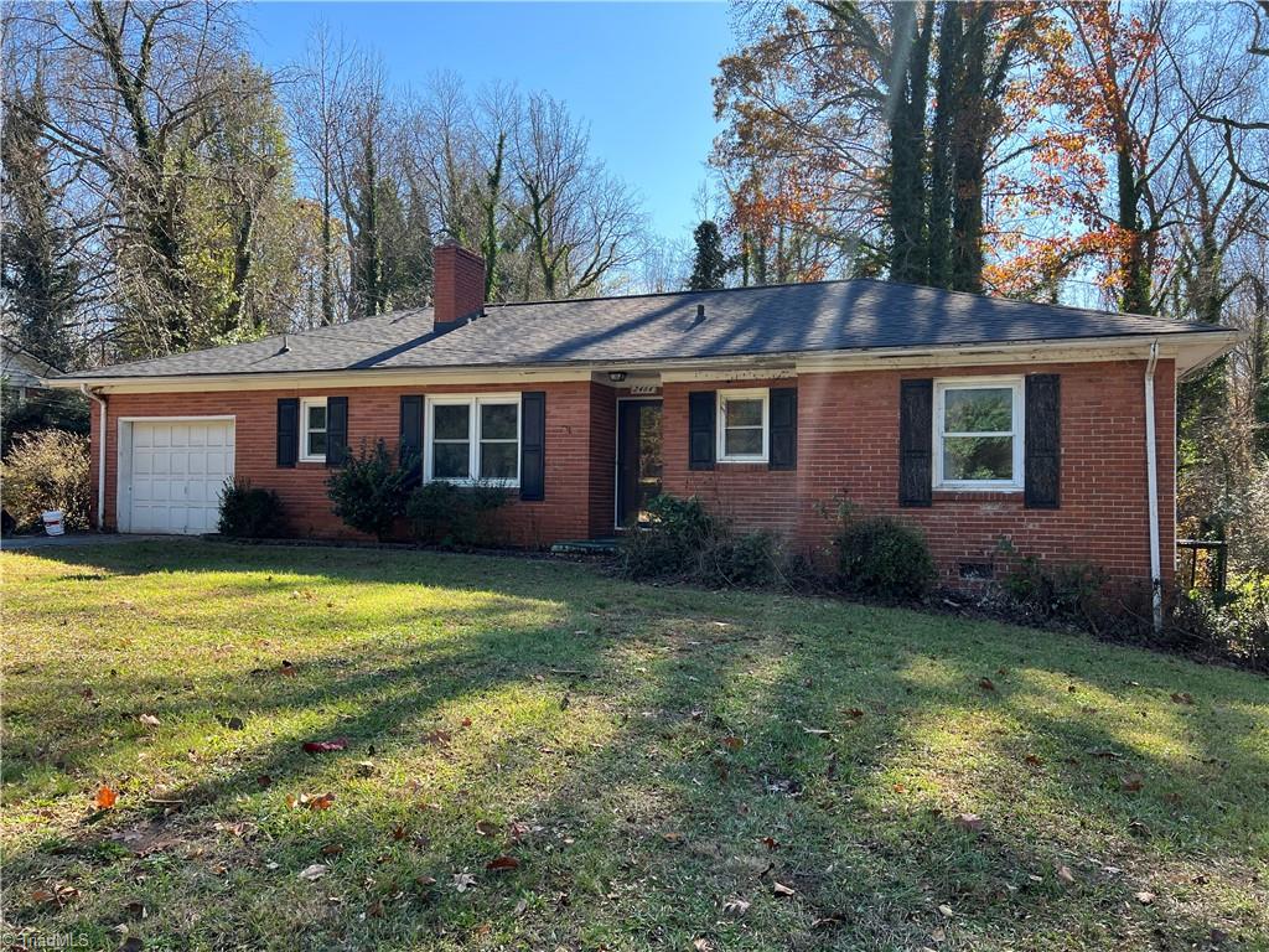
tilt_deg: +0.5
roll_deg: -0.1
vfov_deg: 53.1
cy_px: 476
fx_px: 953
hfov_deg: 67.3
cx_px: 634
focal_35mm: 26
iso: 50
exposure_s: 1/658
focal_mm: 5.7
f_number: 1.5
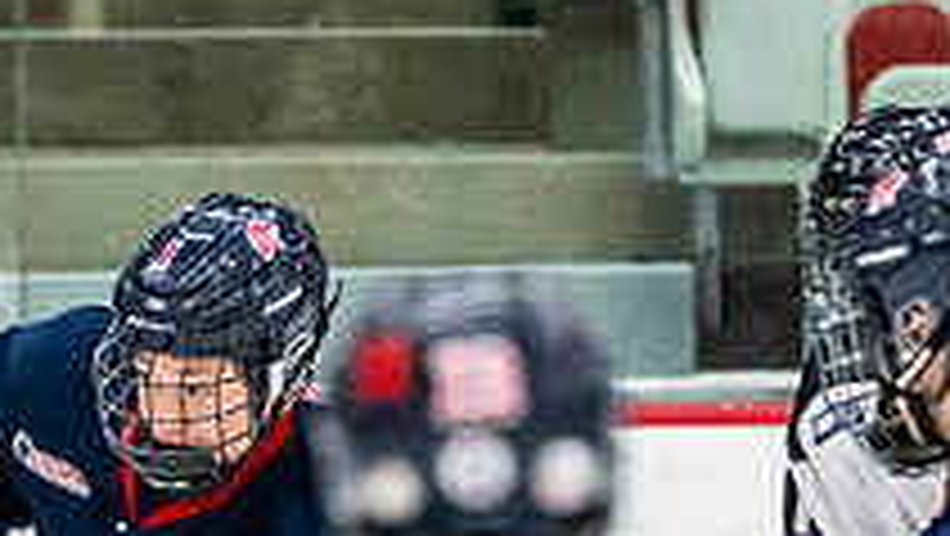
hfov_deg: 1.8
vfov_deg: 1.0
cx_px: -185
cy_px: 898
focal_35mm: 1196
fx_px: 30147
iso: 2800
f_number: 2.8
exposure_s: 1/640
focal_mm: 200
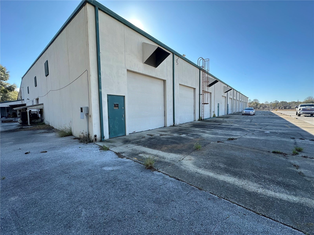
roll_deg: +1.1
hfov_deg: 102.1
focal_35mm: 14
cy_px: 118
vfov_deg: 85.7
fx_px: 127
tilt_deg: -4.7
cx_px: 157
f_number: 2.2
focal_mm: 2.22
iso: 40
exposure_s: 1/550
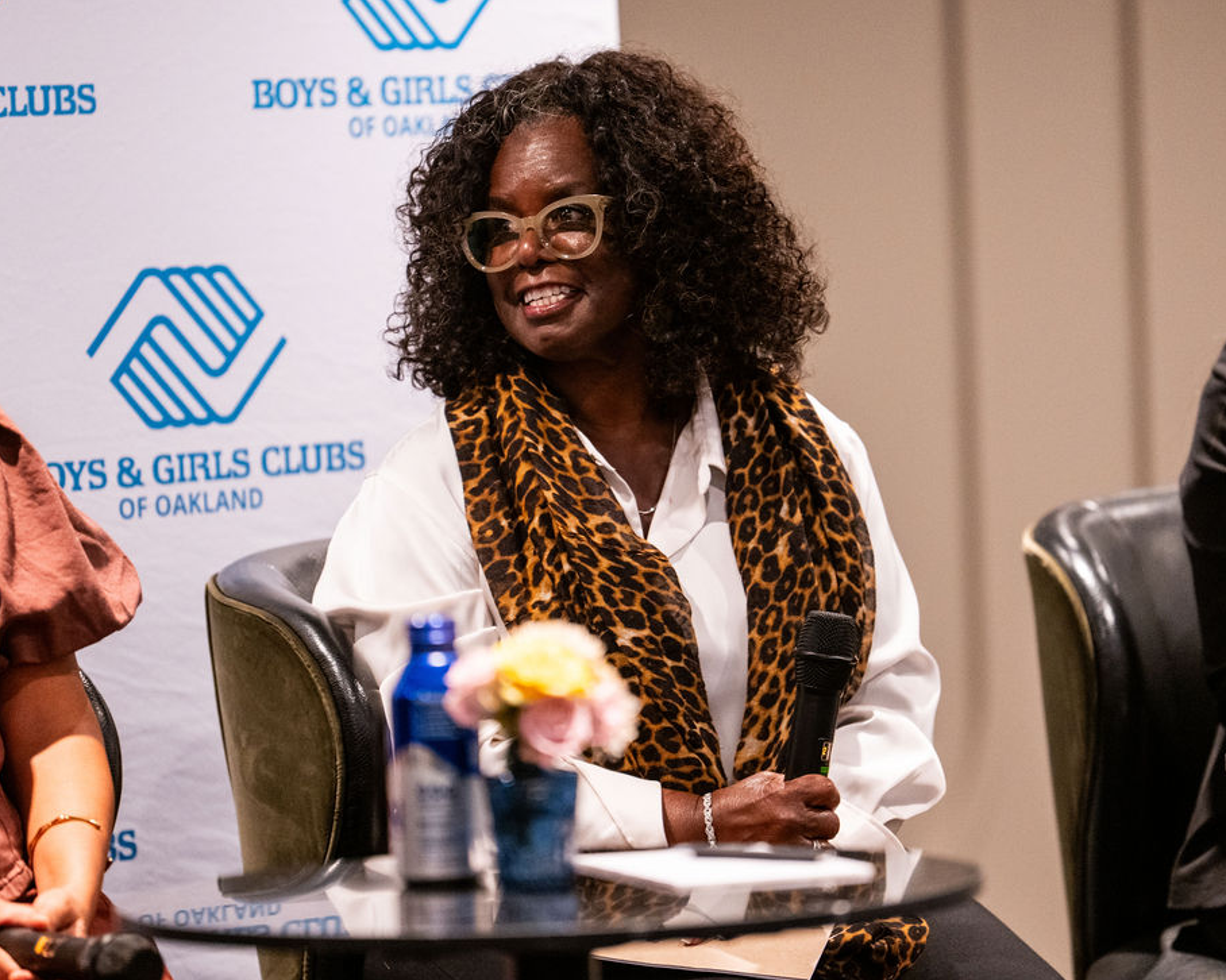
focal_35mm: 230
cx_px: 651
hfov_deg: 8.4
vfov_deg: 6.7
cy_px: 482
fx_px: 8344
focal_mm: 200
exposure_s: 1/160
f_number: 2.8
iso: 2500
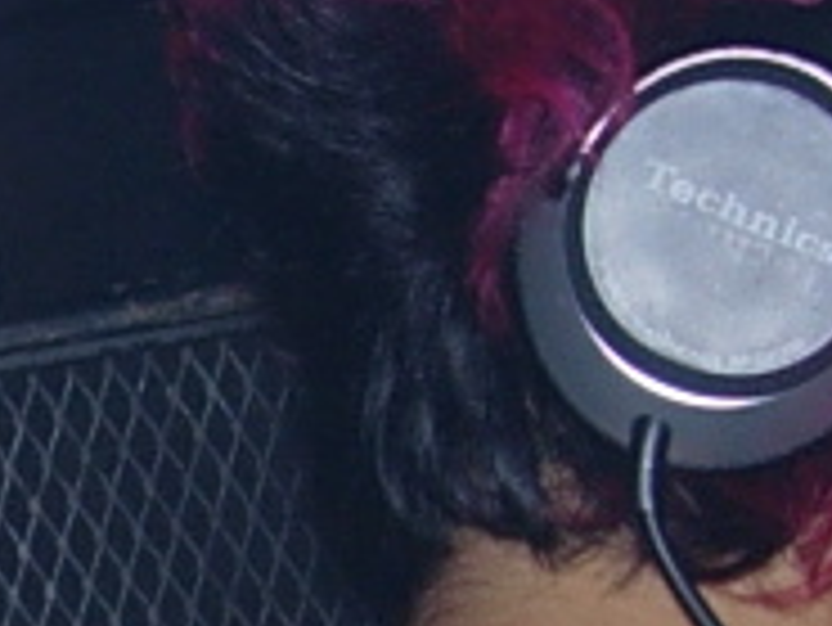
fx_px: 5051
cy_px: 896
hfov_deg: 9.2
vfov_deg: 7.0
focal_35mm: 210
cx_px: -369
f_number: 2.8
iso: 79
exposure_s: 1
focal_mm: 7.8
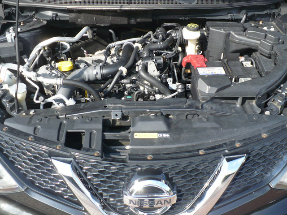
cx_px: 144
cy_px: 108
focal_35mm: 37
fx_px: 307
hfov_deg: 50.1
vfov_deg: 38.7
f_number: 2.8
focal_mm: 6.1
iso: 100
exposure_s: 1/320
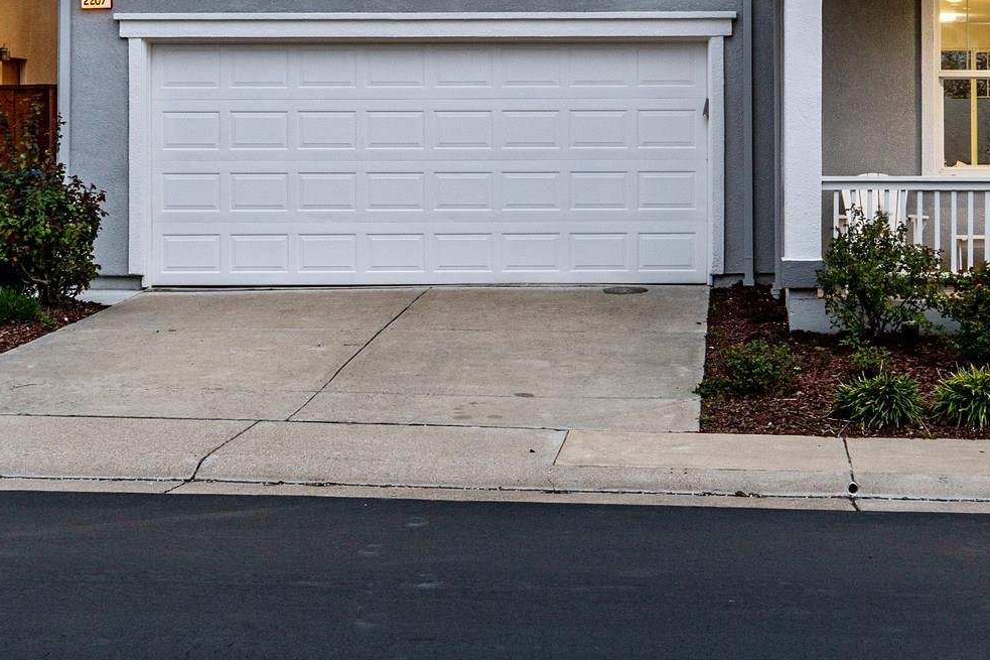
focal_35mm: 75
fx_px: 2062
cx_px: 768
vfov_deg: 17.8
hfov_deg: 26.6
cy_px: 42
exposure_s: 1/4
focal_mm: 36
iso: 400
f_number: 16
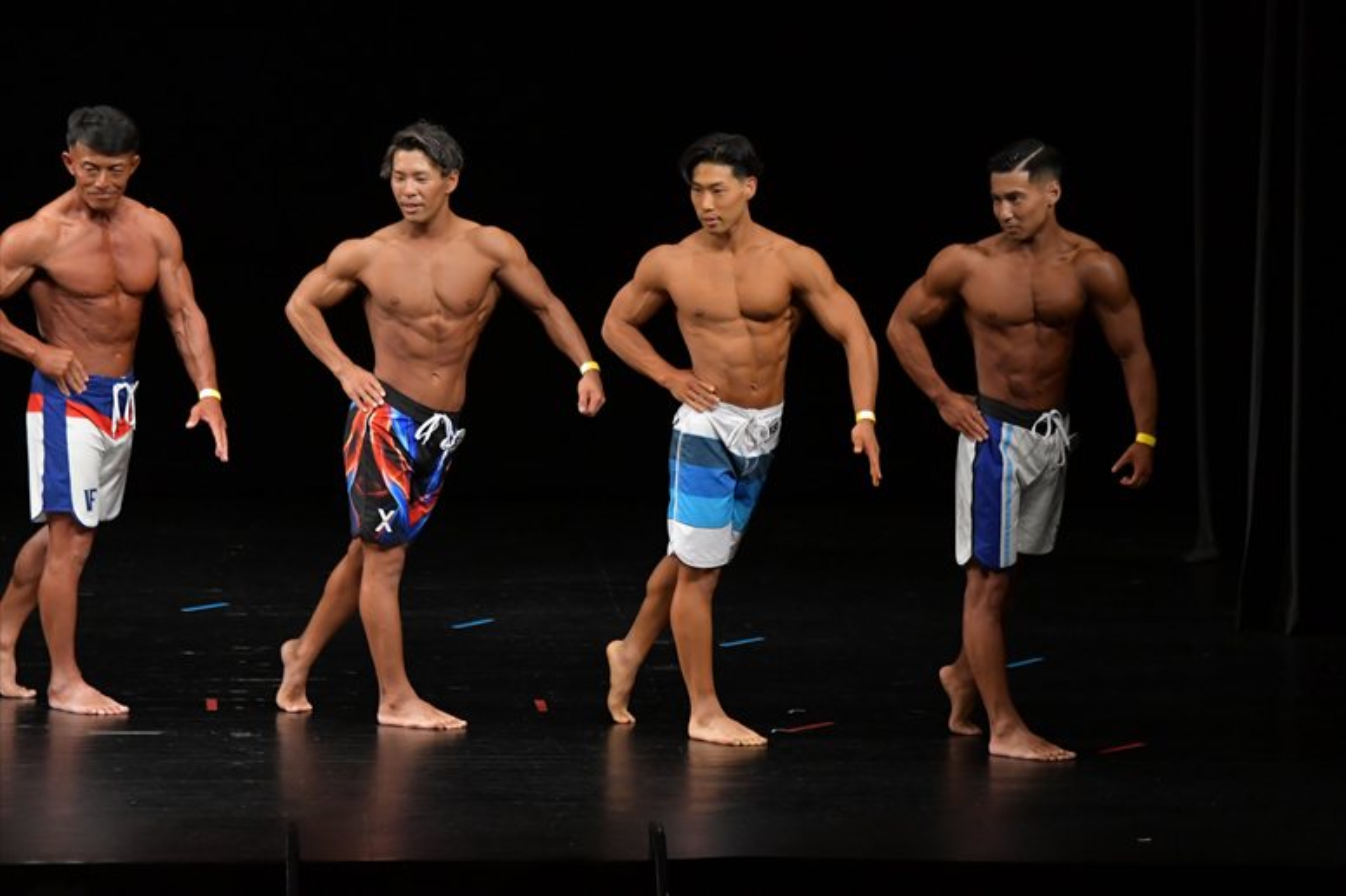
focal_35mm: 225
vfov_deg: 6.1
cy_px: 448
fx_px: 8409
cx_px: 673
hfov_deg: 9.2
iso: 3200
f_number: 5.6
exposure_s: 1/400
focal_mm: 150
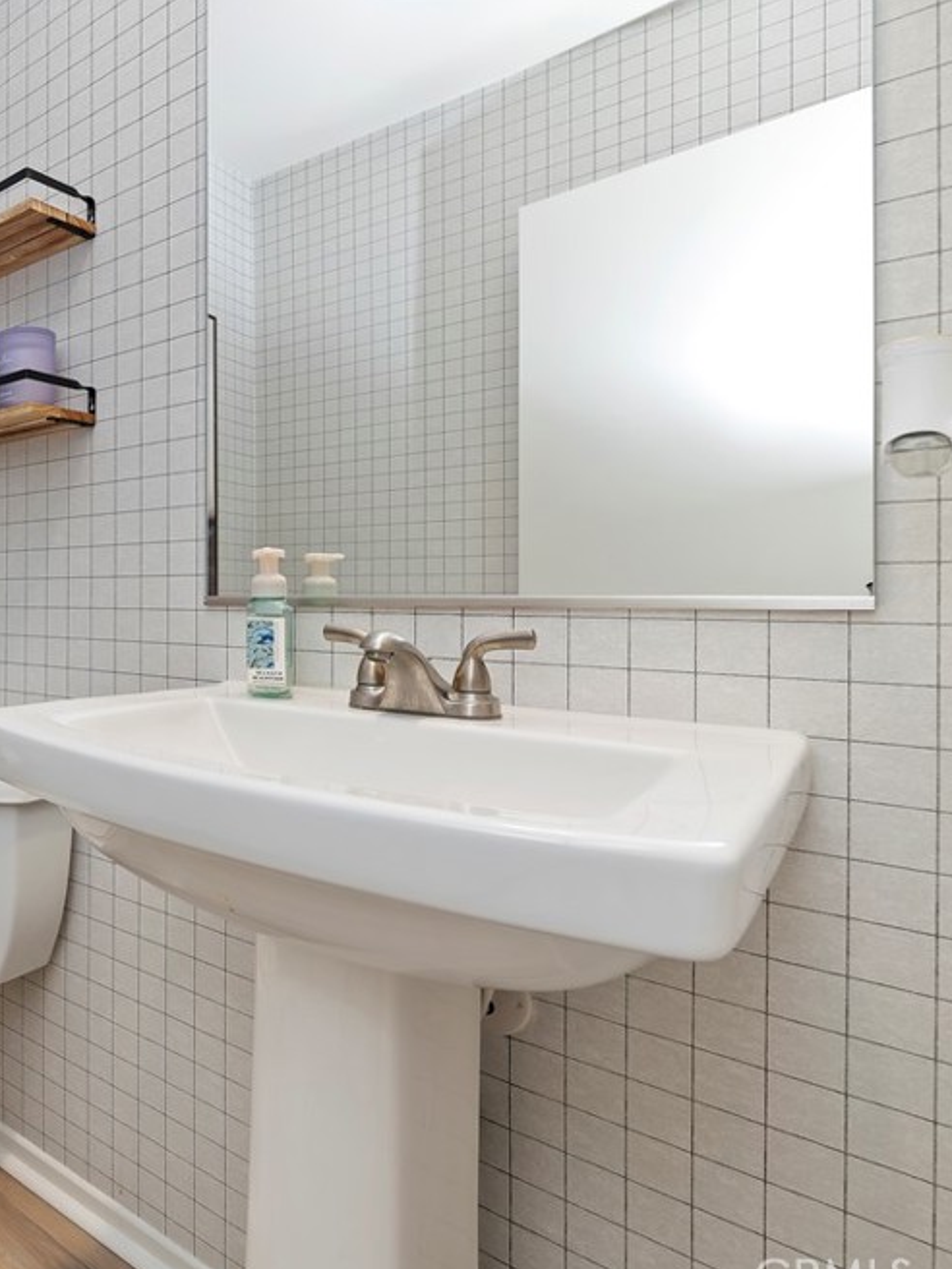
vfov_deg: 79.0
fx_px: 770
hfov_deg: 50.7
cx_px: -8
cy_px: 645
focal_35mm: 21
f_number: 10
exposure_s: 1/6
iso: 500
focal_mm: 14
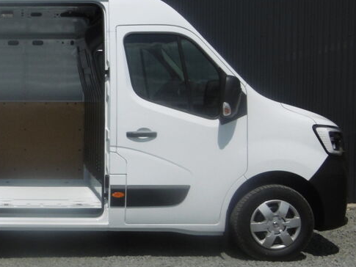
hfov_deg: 27.5
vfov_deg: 22.3
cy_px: 142
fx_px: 679
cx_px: -7
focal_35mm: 66
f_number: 8.8
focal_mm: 5.8
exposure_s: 1/500
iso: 100
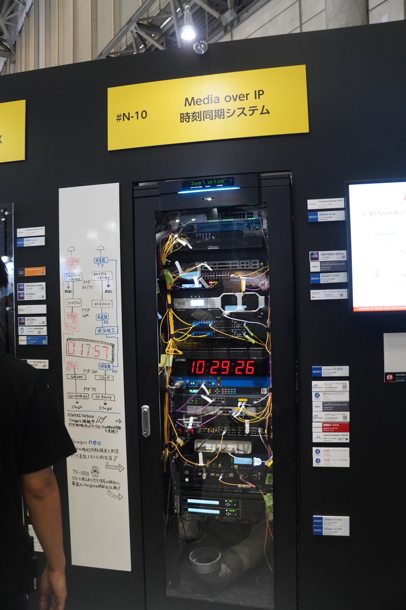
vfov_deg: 67.4
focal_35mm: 27
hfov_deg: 47.9
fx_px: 457
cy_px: 305
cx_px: 203
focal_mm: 18
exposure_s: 1/30
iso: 800
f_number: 3.5
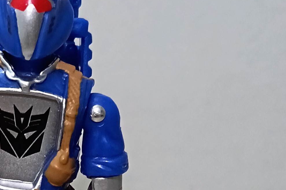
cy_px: 195
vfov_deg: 13.3
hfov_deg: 19.9
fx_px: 802
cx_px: 36
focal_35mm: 101
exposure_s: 1/33.3
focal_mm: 5.25
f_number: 1.75
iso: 1600
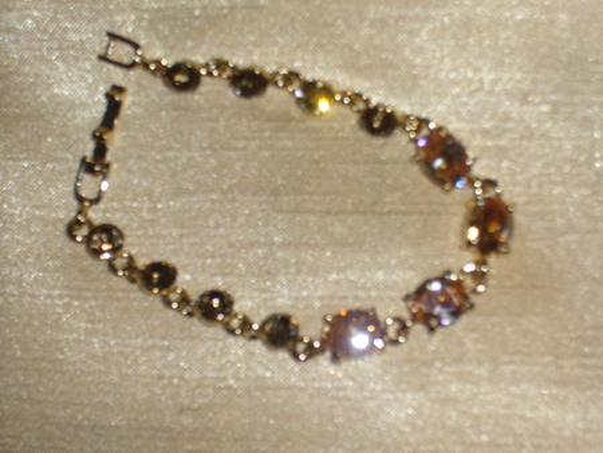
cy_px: 226
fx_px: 1830
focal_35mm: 105
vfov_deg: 14.1
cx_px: 302
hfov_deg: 18.7
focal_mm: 17.4
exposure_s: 1/60
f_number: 5
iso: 100
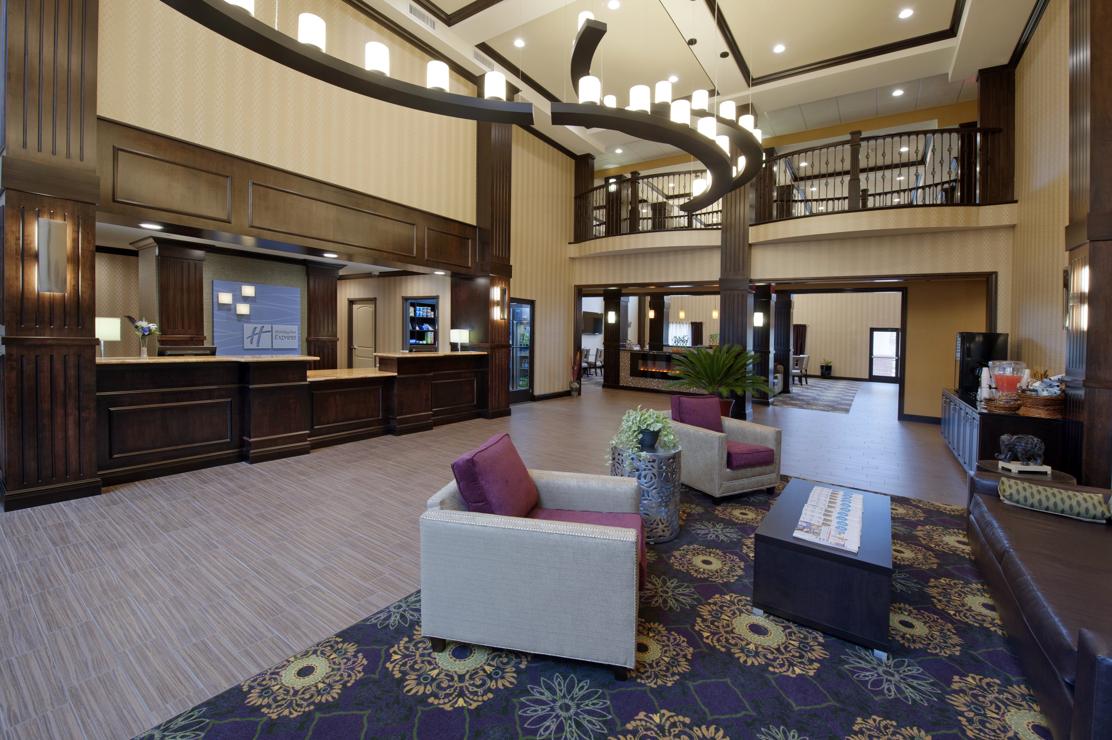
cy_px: 370
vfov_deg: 81.1
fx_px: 432
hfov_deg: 104.3
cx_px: 556
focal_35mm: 14
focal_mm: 14
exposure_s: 1/15
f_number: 8
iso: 200
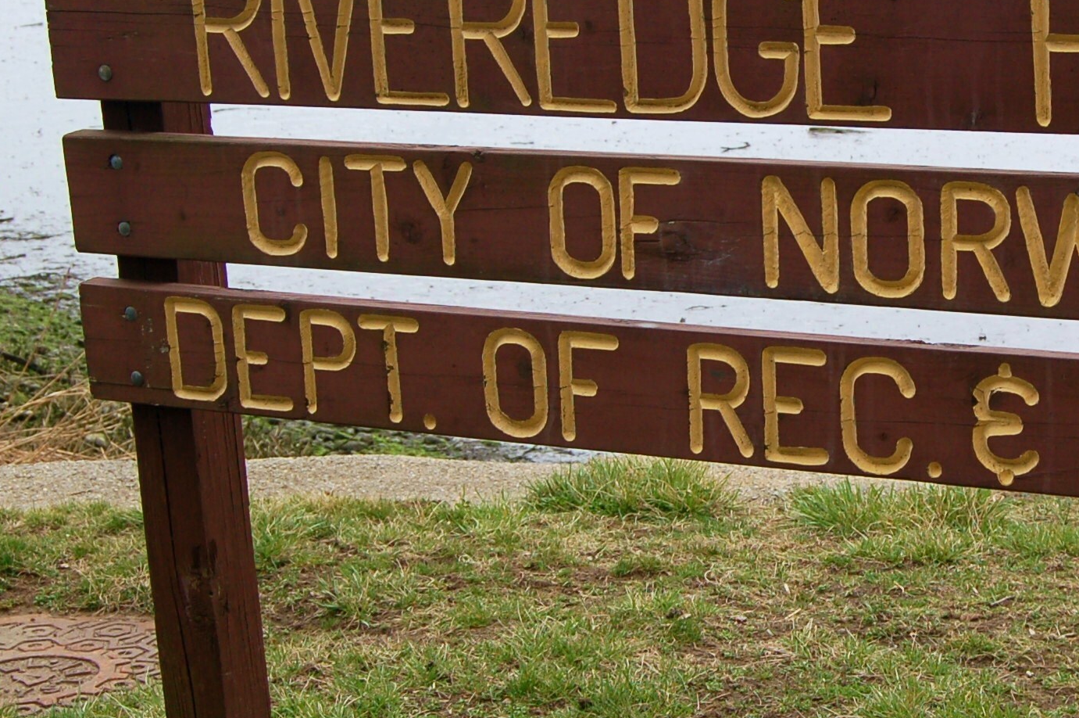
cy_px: 273
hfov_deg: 20.6
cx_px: 894
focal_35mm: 98
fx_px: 2934
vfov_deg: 13.9
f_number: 7.1
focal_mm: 30
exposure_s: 1/200
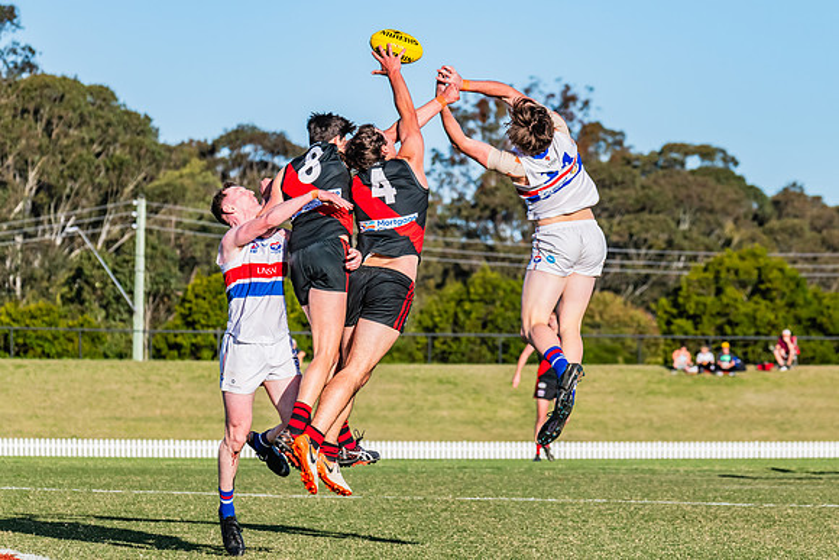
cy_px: 237
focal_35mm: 255
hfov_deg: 8.1
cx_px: 484
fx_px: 5937
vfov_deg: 5.4
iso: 800
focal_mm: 220
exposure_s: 1/1600
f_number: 10
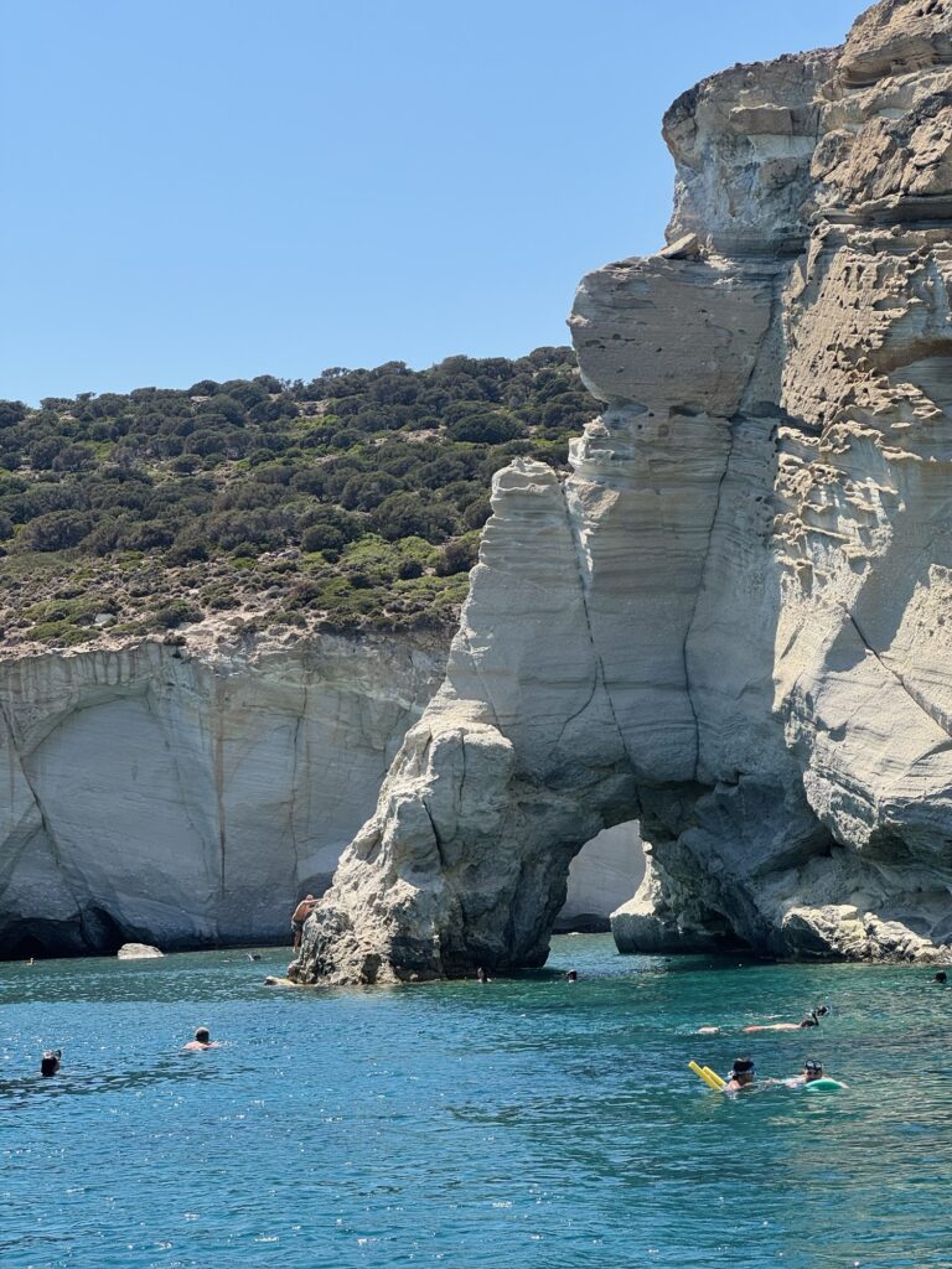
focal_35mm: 77
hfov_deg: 19.1
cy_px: 634
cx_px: 476
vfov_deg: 25.3
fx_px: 2824
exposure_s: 1/803
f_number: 2.8
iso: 25
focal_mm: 9
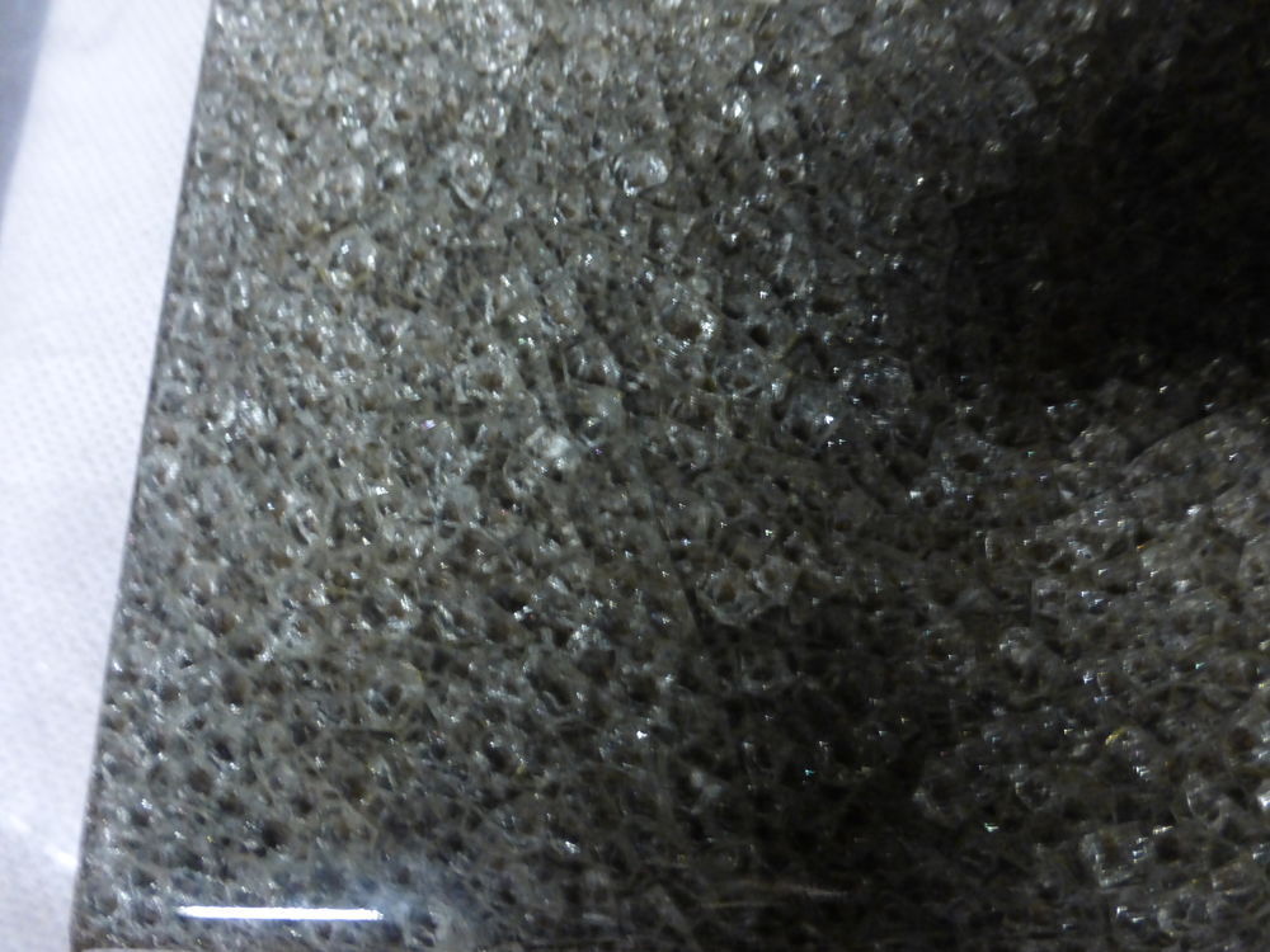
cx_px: 635
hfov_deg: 69.4
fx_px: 917
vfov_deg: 54.9
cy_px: 476
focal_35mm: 25
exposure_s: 1/4
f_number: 3.3
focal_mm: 4.3
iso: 500
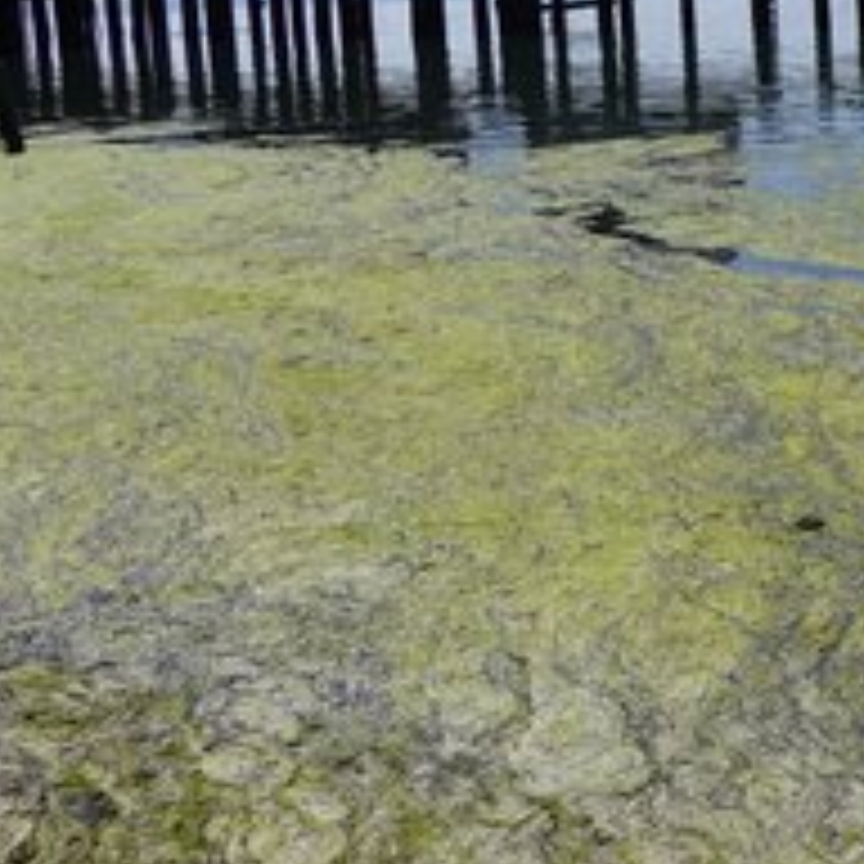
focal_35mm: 68
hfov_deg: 20.8
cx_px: 1359
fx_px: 1920
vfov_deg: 24.8
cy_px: 130
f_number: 5.6
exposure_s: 1/800
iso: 100
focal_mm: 9
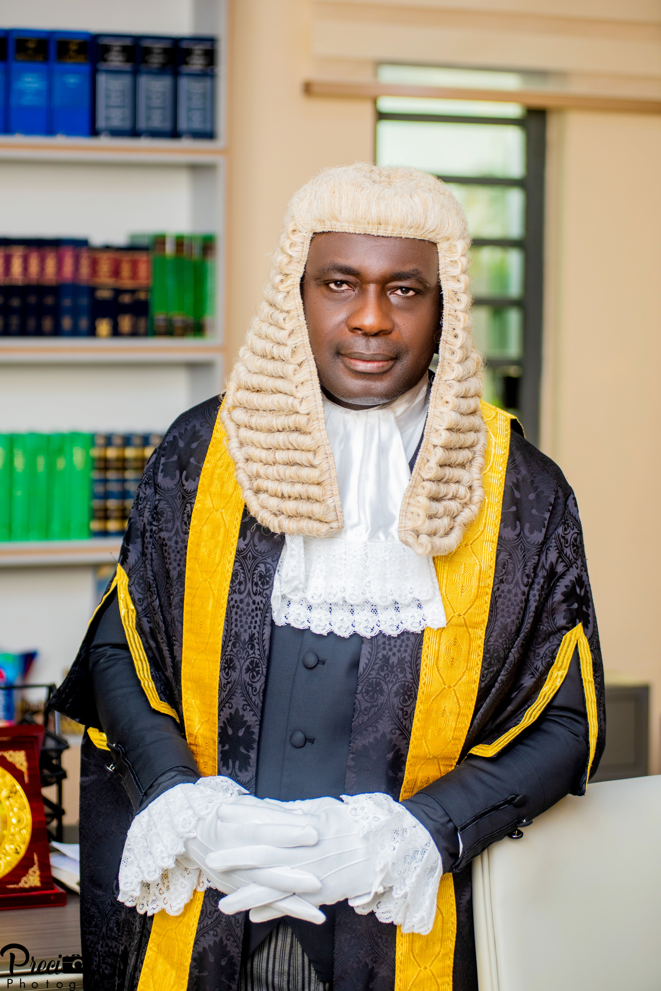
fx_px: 2202
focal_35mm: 80
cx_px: 330
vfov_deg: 25.4
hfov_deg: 17.1
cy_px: 496
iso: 320
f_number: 4
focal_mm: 80
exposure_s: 1/200
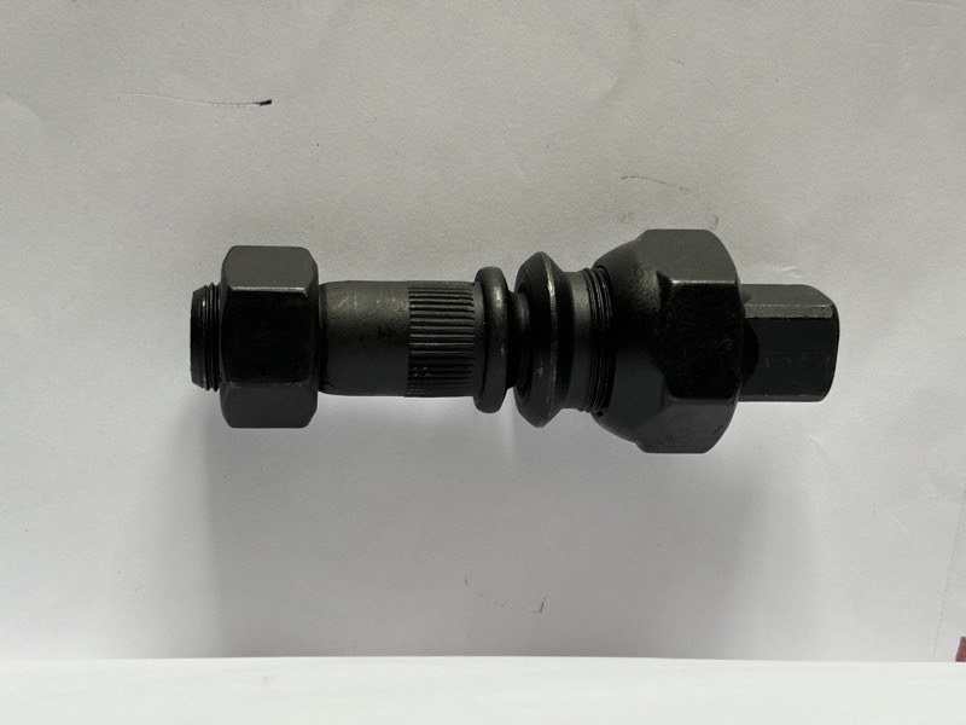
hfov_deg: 36.8
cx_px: 483
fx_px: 1451
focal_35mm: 52
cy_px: 362
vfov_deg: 28.0
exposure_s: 1/60
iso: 80
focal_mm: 5.96
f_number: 1.6
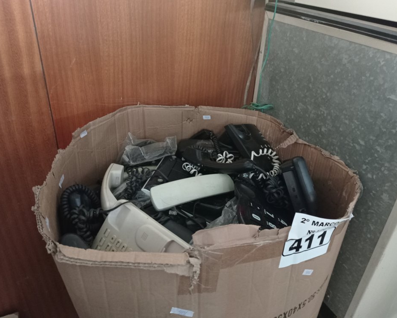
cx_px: 208
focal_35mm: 30
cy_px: 156
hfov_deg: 58.7
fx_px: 353
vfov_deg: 48.5
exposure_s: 1/20
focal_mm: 4.7
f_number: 1.79
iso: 879
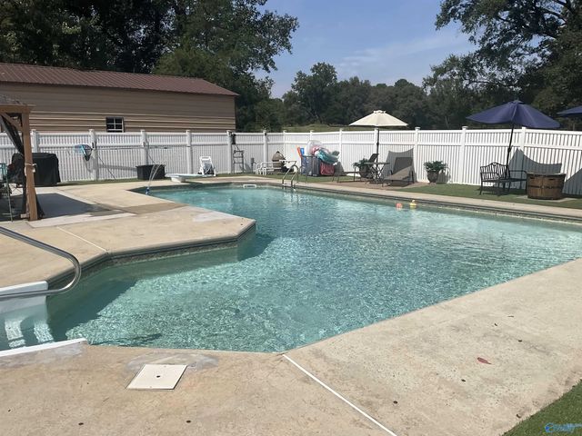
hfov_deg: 61.7
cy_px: 218
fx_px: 488
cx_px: 291
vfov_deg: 48.2
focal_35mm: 29
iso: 16
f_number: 1.8
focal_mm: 3
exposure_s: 1/4785
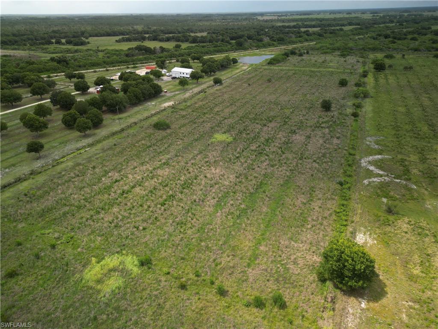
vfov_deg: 56.8
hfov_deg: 71.6
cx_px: 219
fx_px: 304
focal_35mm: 24
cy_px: 164
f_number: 1.7
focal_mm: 6.72
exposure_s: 1/100
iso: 100
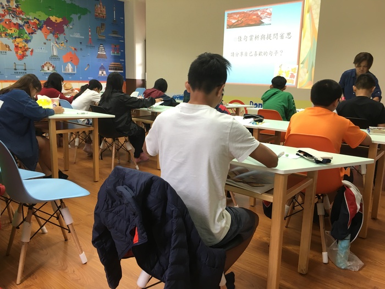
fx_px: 323
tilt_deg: -11.1
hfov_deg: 61.7
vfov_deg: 48.2
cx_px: 192
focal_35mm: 29
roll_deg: -1.1
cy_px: 144
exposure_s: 1/30
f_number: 2.2
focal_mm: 4.15
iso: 64
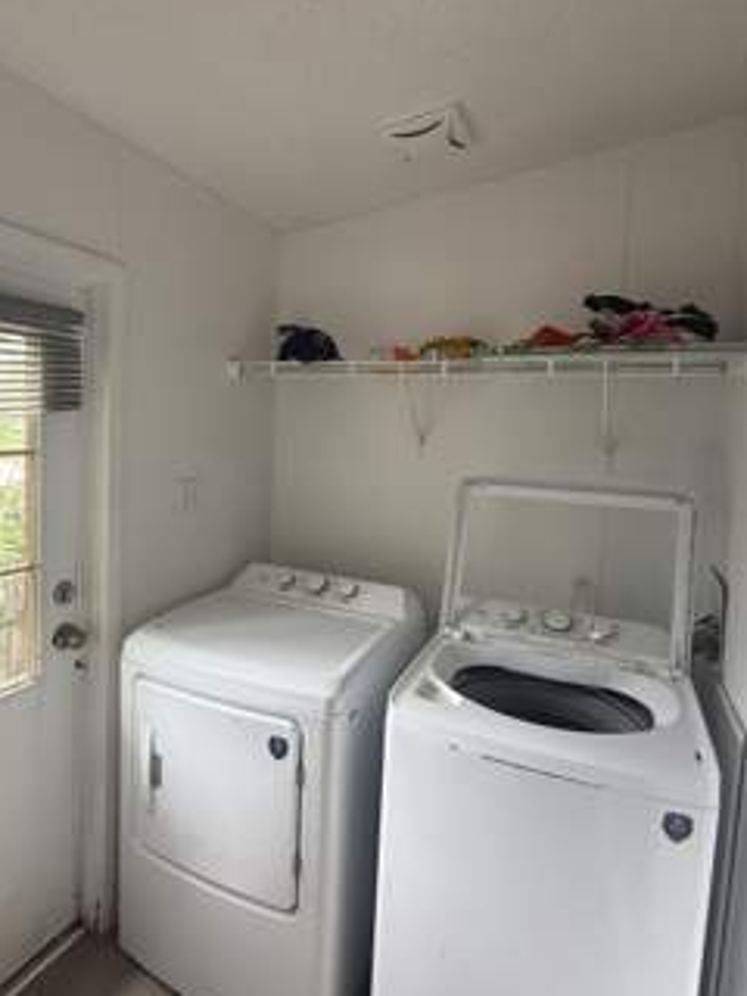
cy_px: 472
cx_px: 321
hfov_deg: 63.2
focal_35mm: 21
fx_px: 604
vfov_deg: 78.9
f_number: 2.2
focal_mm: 2.22
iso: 125
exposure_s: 1/99
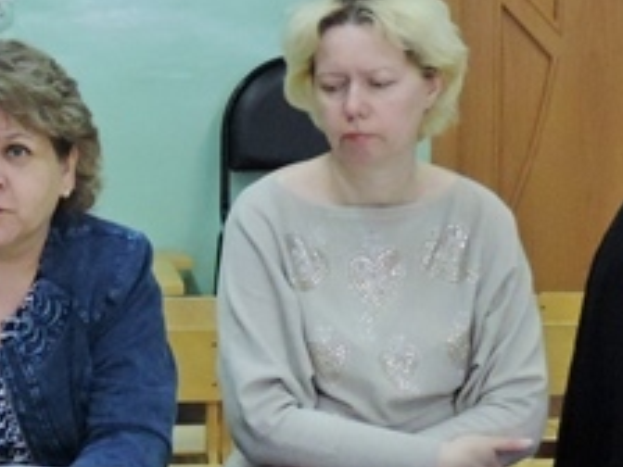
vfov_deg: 10.3
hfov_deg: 13.6
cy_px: 411
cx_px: -42
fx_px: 2574
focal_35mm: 143
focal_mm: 7.1
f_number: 3.3
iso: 720
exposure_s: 1/50
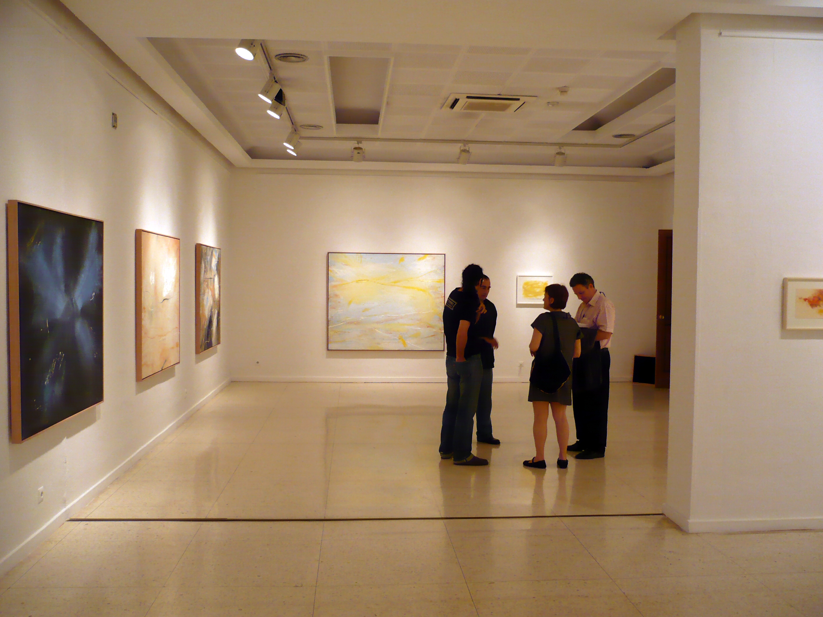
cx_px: 412
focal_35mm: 35
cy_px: 308
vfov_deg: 40.7
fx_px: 832
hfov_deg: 52.6
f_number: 2.8
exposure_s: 1/50
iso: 200
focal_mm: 5.8
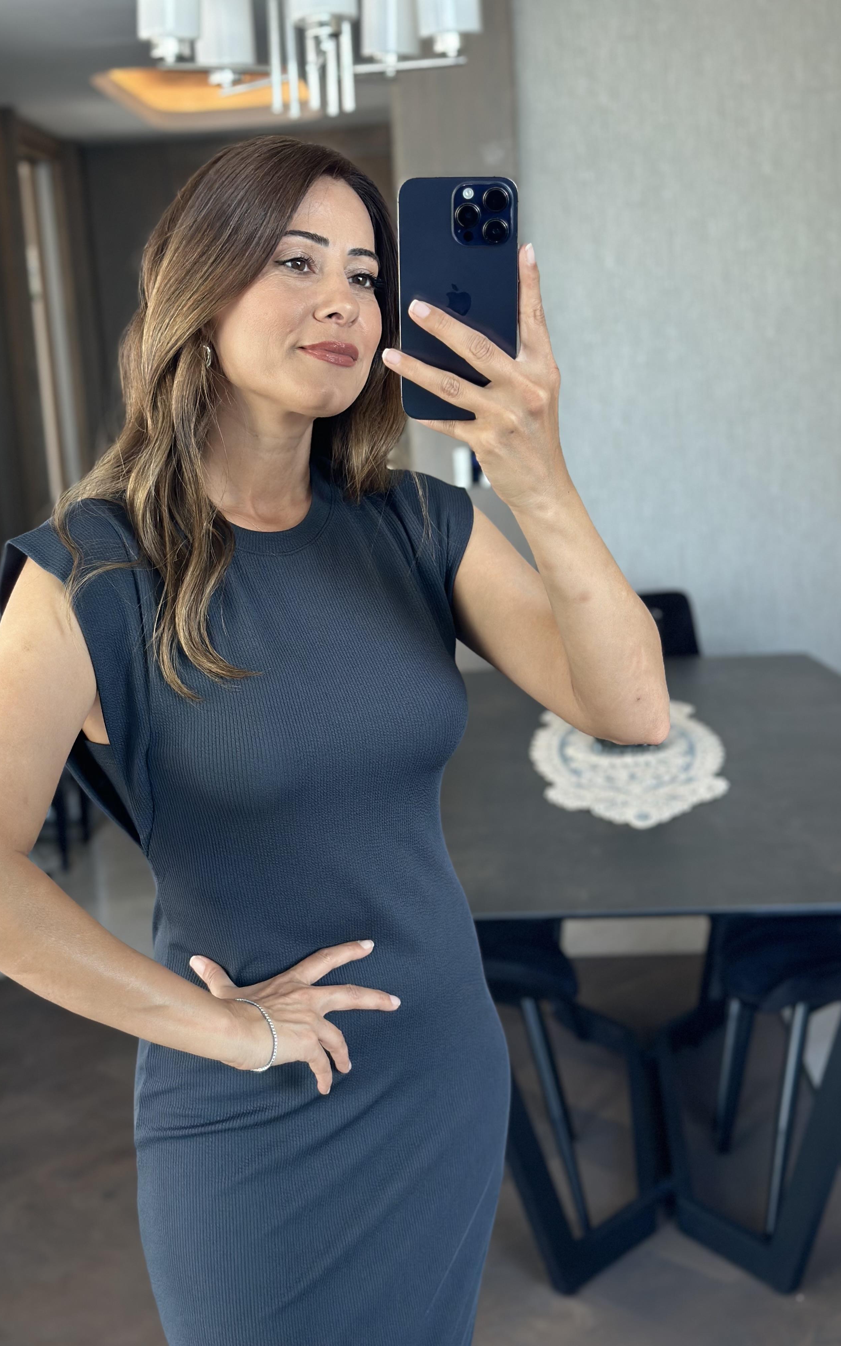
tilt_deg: -16.2
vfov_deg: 39.6
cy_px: 673
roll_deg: +4.5
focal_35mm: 51
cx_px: 347
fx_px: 1870
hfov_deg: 25.3
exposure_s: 1/71
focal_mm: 6.86
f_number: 1.78
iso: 125
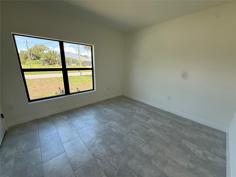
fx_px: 95
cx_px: 118
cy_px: 88
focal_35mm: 14
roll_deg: -1.9
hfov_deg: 102.1
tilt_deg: -14.8
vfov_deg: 85.7
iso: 80
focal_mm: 2.22
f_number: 2.2
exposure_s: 1/120
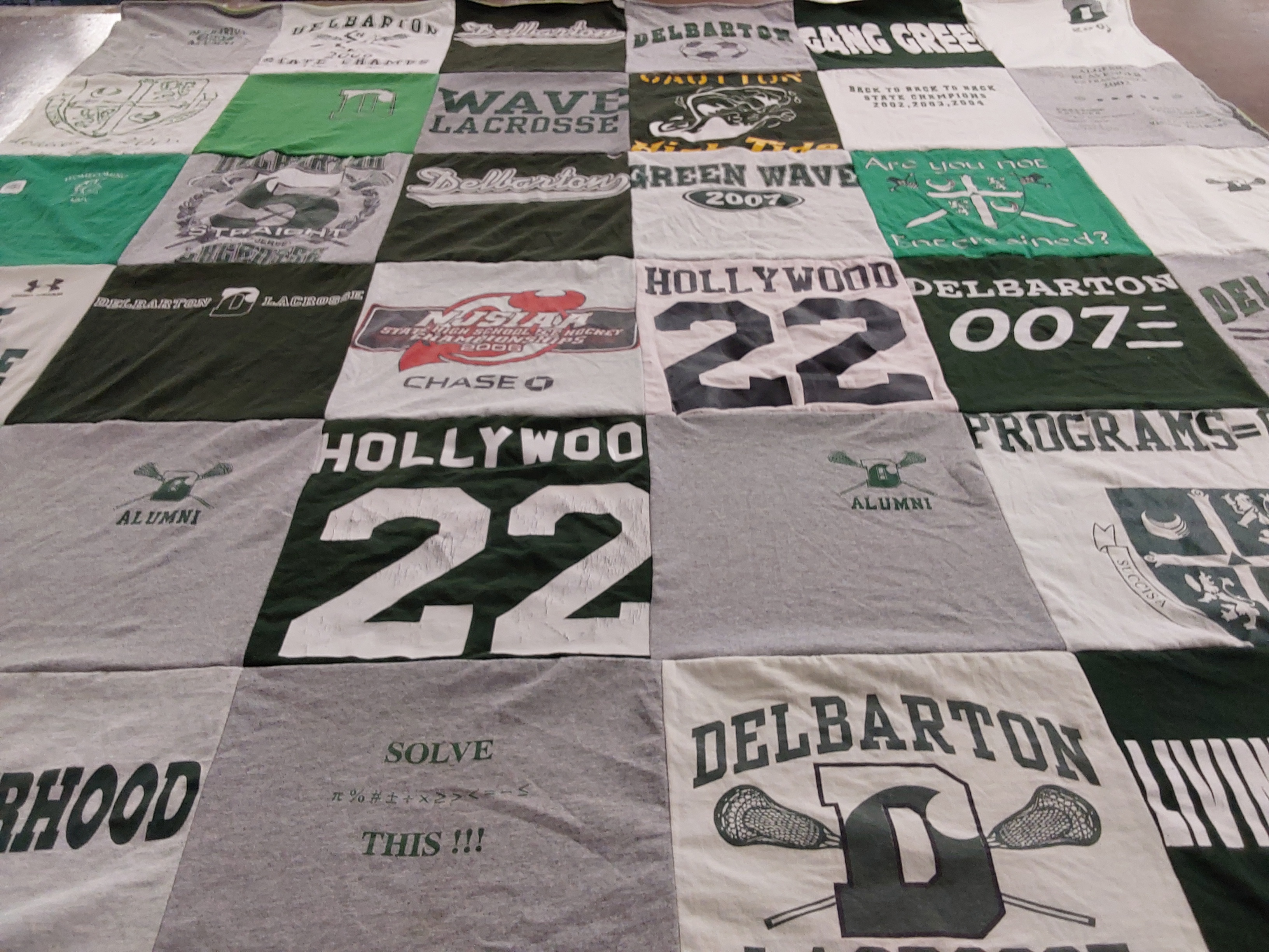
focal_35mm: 28
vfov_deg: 49.7
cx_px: 634
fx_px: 1026
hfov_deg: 63.4
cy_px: 476
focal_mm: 2.91
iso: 80
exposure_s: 1/60
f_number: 1.9
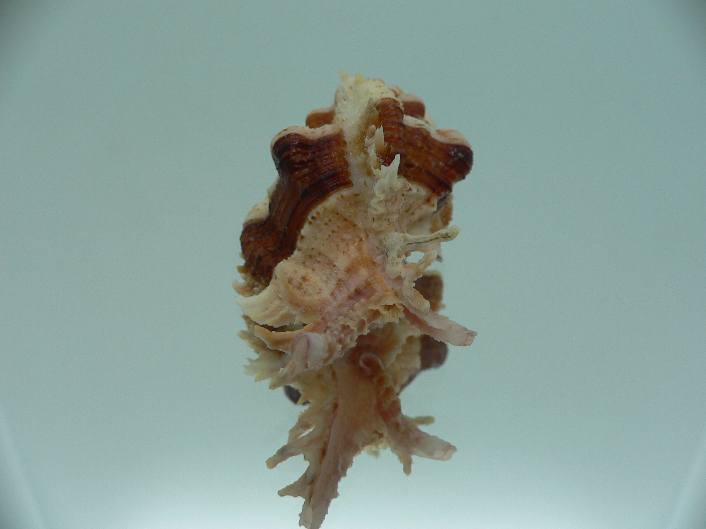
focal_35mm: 35
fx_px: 714
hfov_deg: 52.6
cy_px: 264
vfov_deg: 40.7
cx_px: 353
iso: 80
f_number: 2.8
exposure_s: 1/60
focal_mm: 4.6
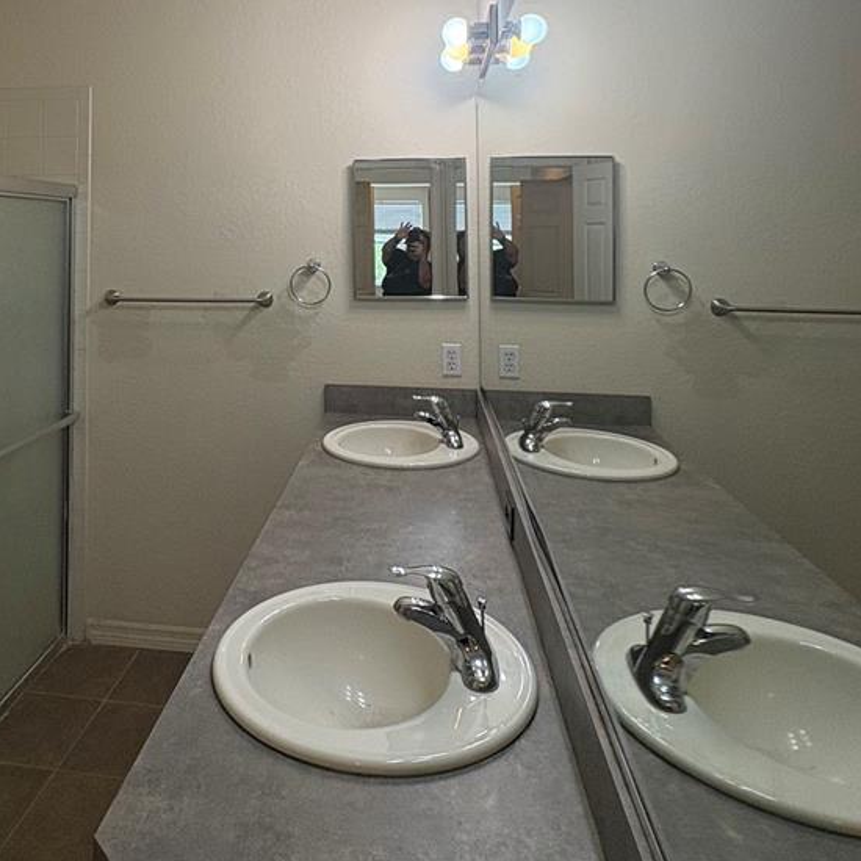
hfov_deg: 57.8
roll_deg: -0.3
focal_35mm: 27
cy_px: 200
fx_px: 760
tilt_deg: +2.5
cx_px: 290
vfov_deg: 55.8
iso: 125
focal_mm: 2.22
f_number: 2.2
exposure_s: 1/120
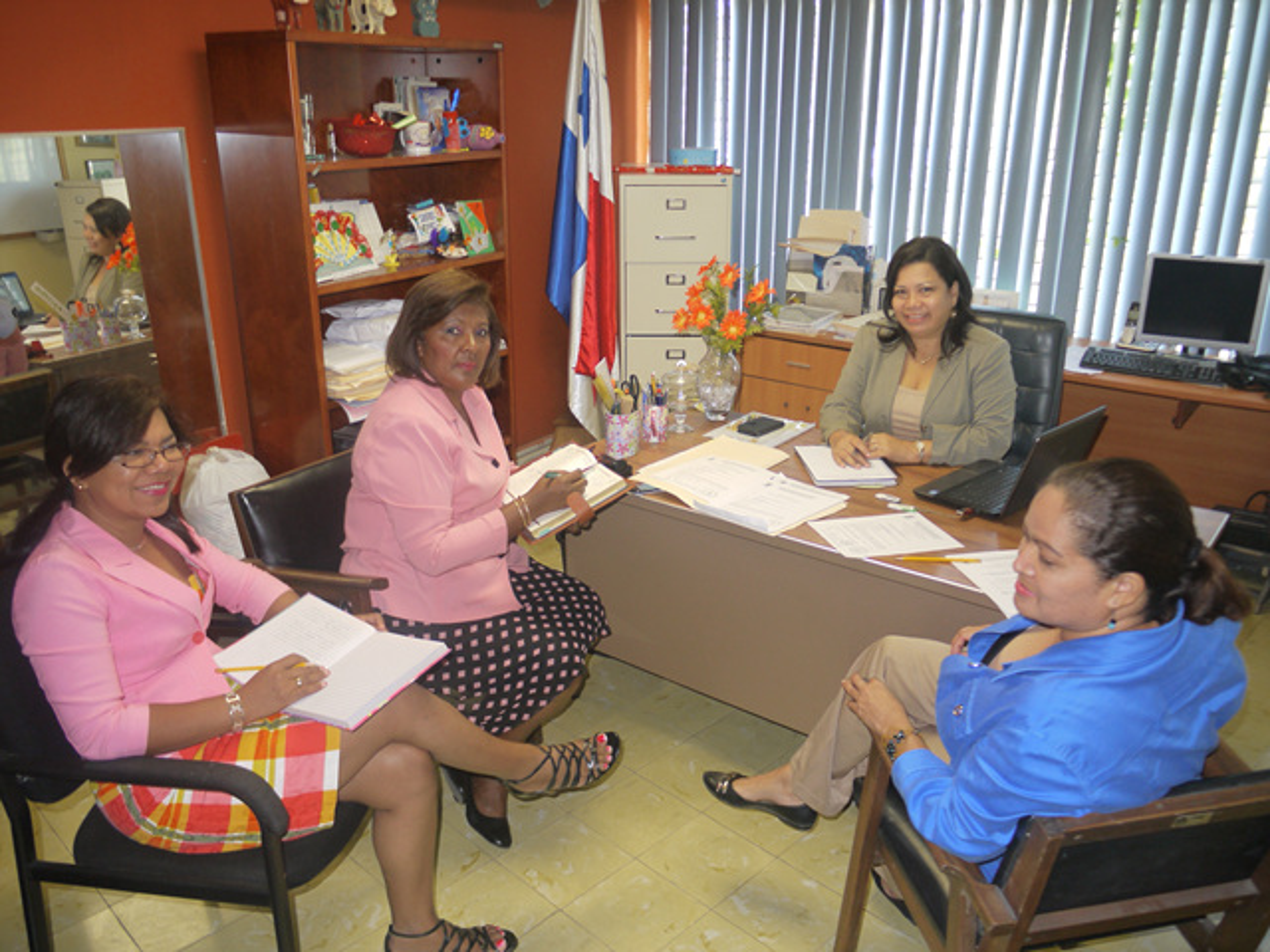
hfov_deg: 63.4
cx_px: 635
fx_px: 1027
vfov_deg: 49.7
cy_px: 476
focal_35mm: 28
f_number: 3.5
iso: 400
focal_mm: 14
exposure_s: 1/30
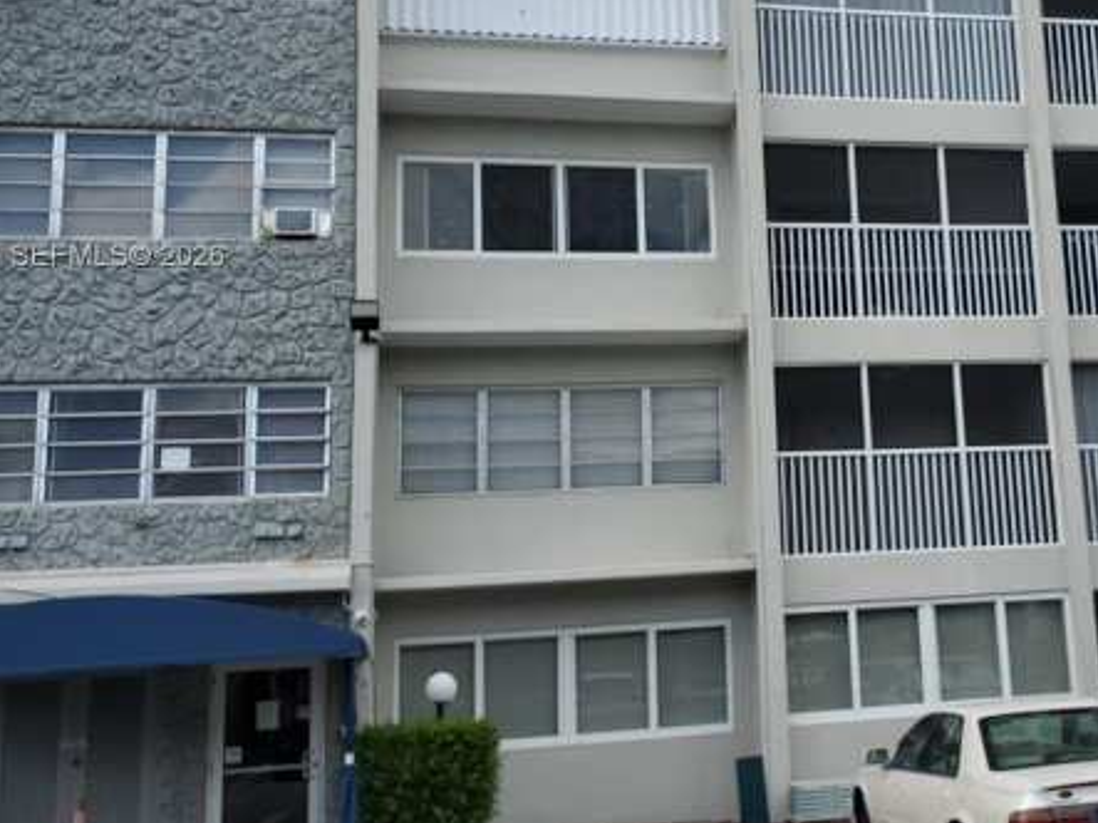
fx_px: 1490
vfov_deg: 30.6
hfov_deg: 39.3
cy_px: 258
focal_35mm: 47
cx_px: 830
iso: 50
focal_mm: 4.3
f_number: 2.4
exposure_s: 1/924
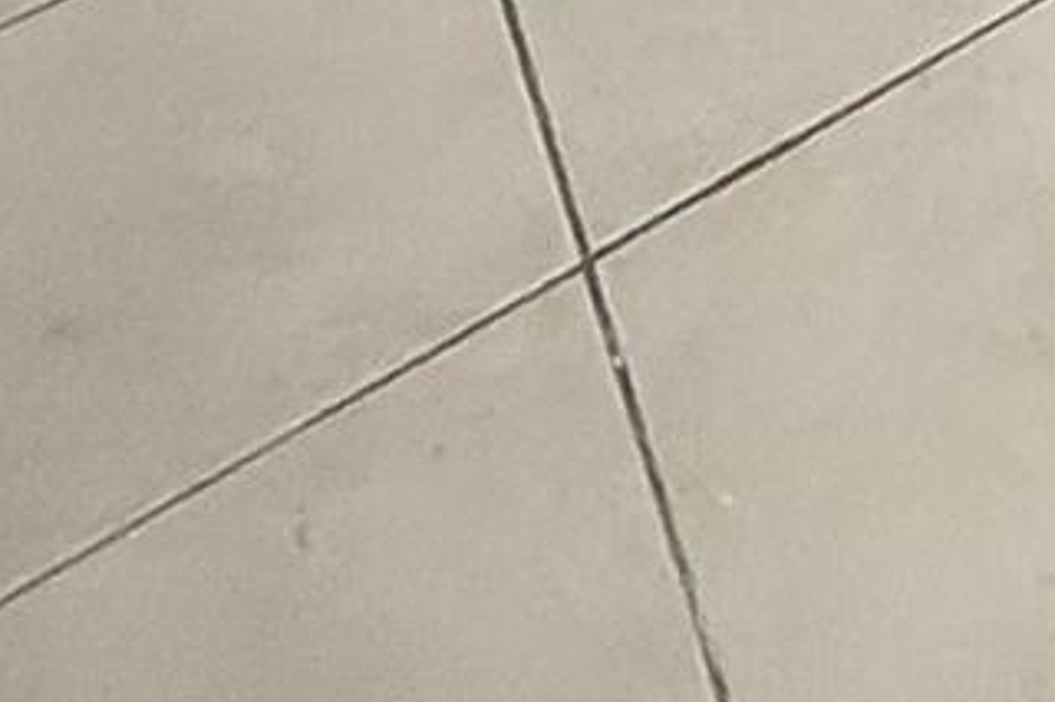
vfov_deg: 9.7
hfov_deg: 21.5
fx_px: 2197
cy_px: -1727
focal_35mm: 75
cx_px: 1683
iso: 931
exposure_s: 1/60
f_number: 2.2
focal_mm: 1.64
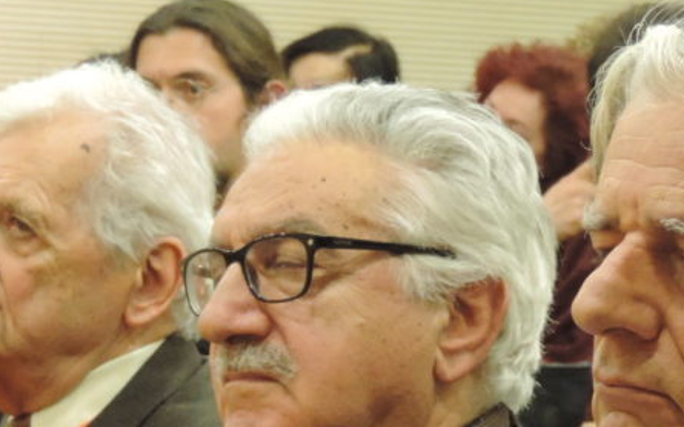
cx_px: 338
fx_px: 4548
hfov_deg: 8.6
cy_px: 402
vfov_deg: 5.4
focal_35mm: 244
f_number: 4.1
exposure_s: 1/20
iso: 800
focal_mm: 17.8
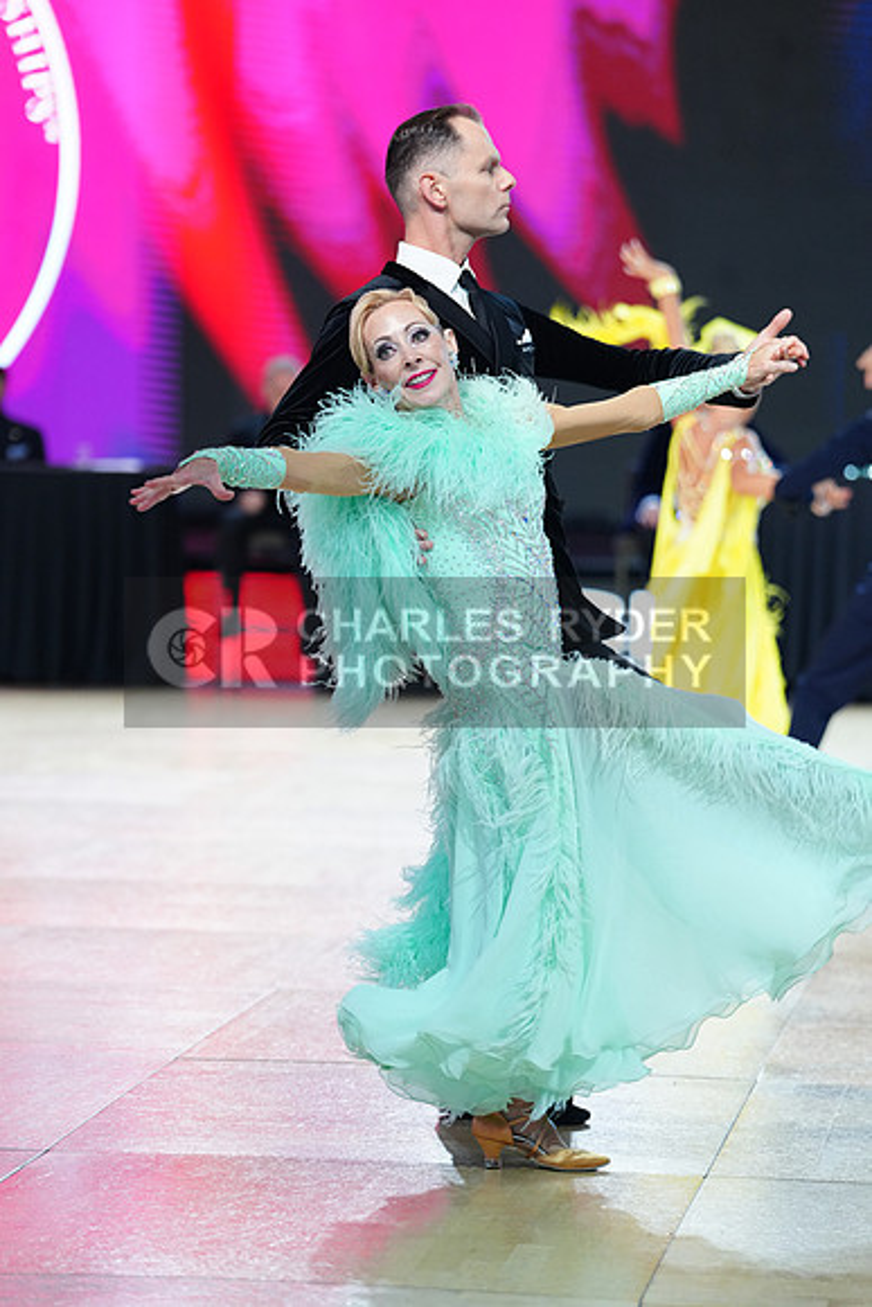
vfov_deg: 15.8
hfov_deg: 10.6
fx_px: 4720
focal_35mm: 130
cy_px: 654
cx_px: 436
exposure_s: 1/640
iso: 1600
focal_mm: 130
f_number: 2.8
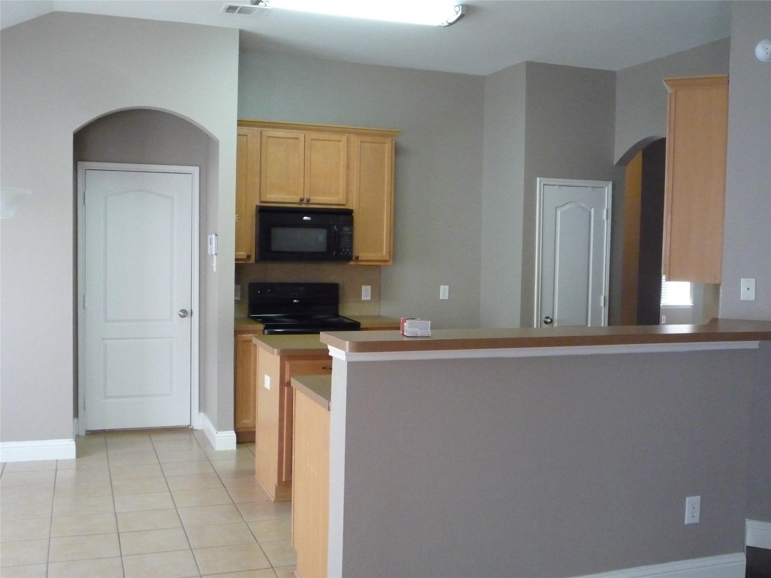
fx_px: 824
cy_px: 289
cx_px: 386
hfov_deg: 50.1
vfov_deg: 38.7
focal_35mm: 37
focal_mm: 6.5
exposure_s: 1/50
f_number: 4
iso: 800
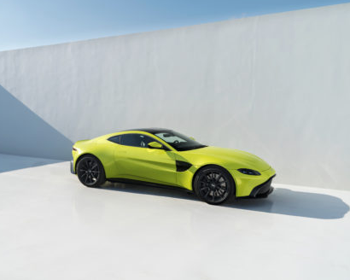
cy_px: 140
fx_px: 331
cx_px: 141
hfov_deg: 55.3
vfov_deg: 45.8
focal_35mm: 32
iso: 50
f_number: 5.6
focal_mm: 28
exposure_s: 1/100
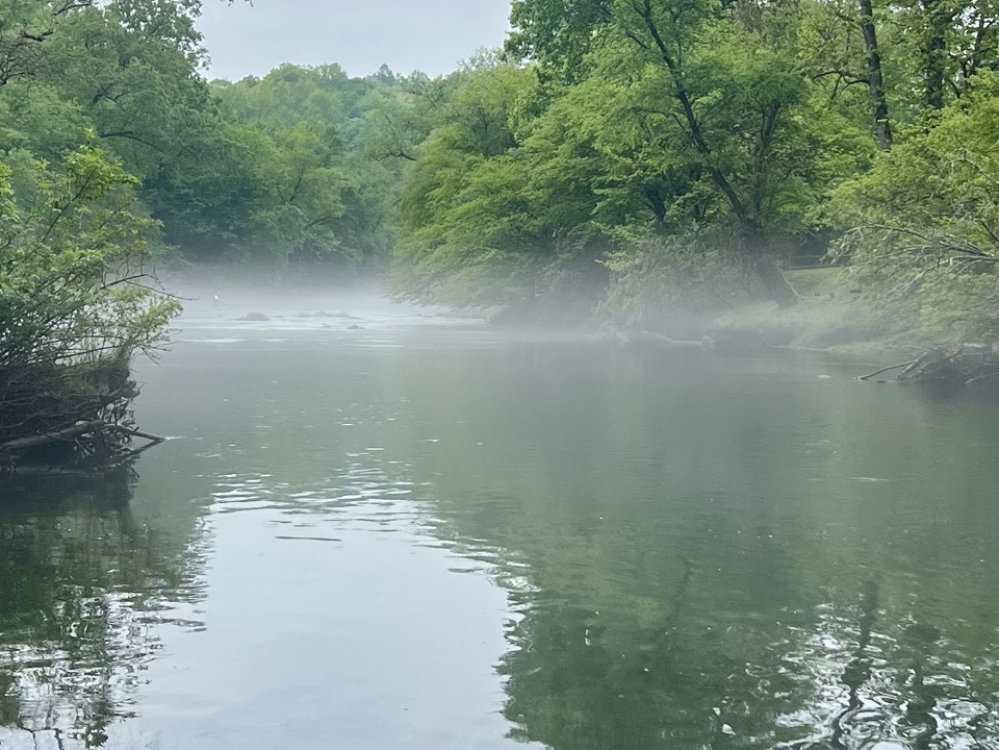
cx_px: 590
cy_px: 179
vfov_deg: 27.6
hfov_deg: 36.7
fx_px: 1501
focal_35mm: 52
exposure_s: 1/1377
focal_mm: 5.7
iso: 50
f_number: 1.5
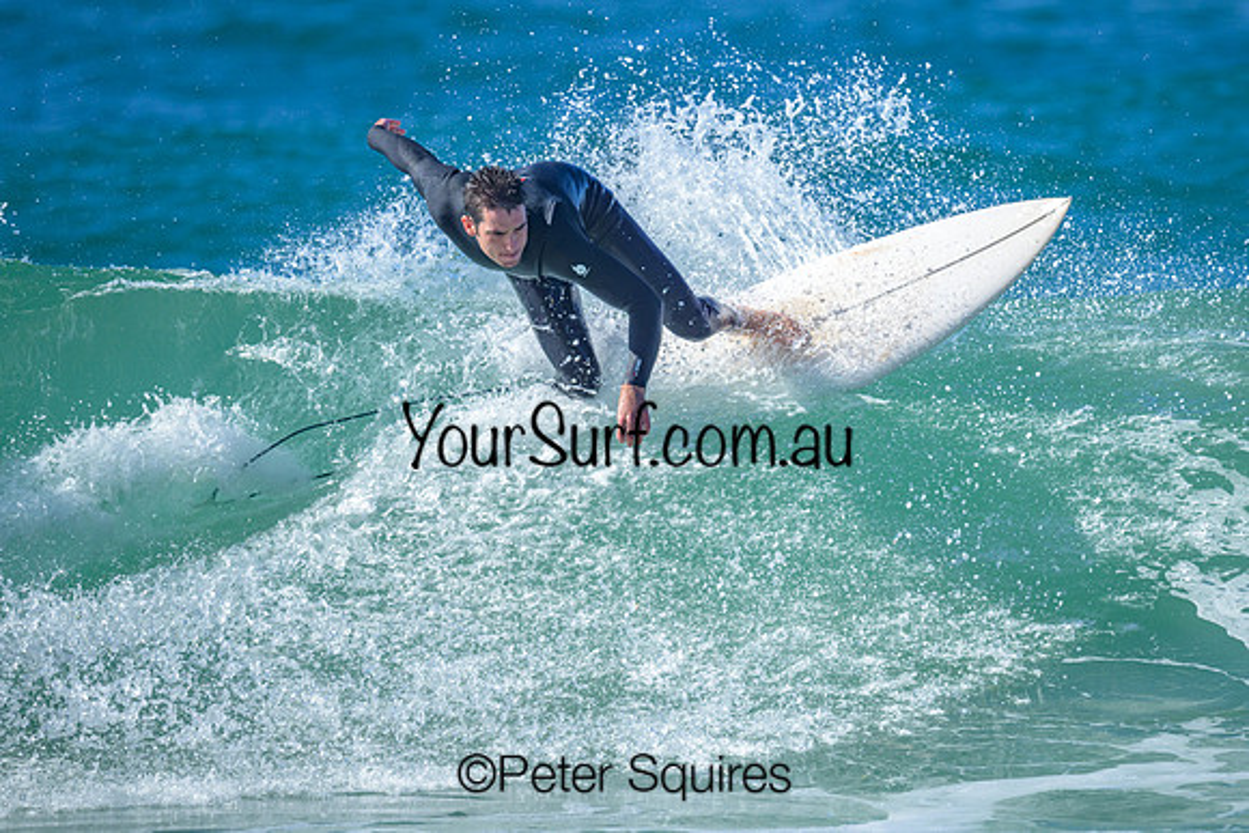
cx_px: 702
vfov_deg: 1.5
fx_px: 32879
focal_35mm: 948
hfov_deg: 2.2
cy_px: 402
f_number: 6.3
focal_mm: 800
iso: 500
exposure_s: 1/2000
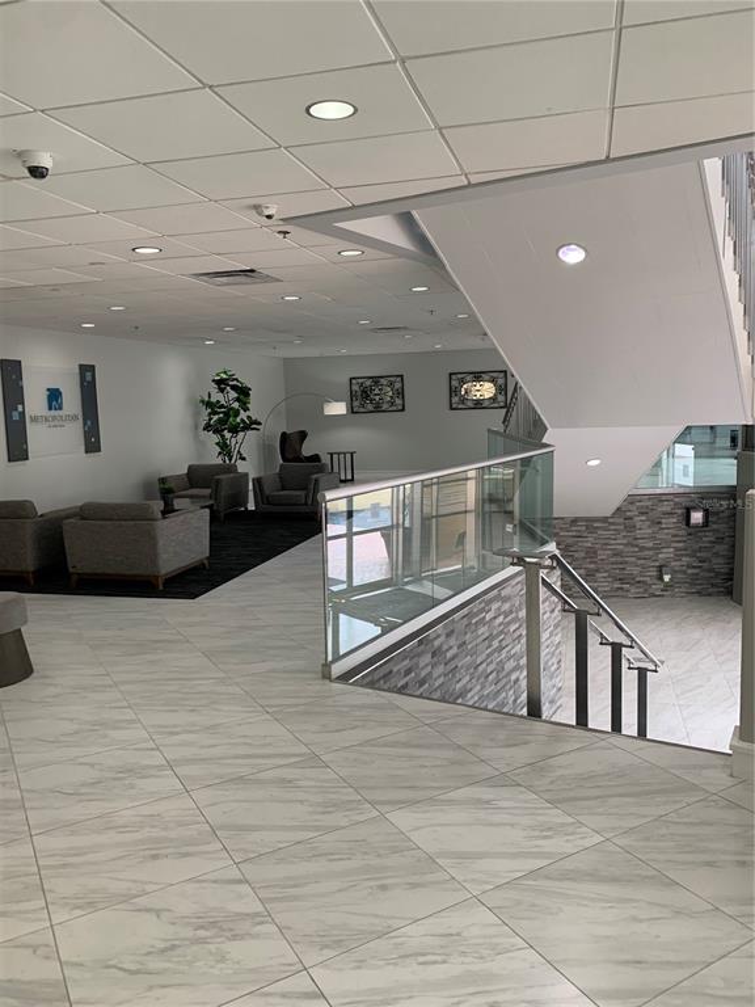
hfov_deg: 53.1
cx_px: 378
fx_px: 756
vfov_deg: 67.3
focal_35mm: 26
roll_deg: +0.8
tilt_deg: -4.7
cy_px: 504
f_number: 1.8
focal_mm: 4.25
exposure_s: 1/60
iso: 80
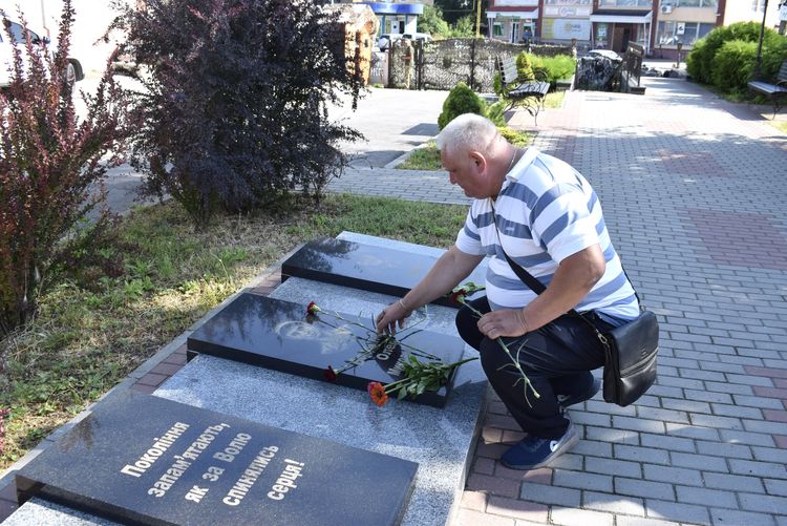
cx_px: 394
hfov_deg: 57.2
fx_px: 722
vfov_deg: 40.0
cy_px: 263
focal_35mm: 33
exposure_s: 1/250
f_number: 8
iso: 320
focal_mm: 22
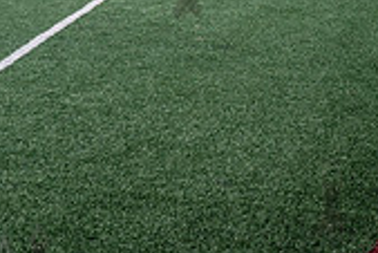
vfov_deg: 11.0
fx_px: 1261
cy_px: -131
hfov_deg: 16.2
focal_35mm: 120
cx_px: -103
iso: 400
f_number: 5.6
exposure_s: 1/800
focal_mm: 35
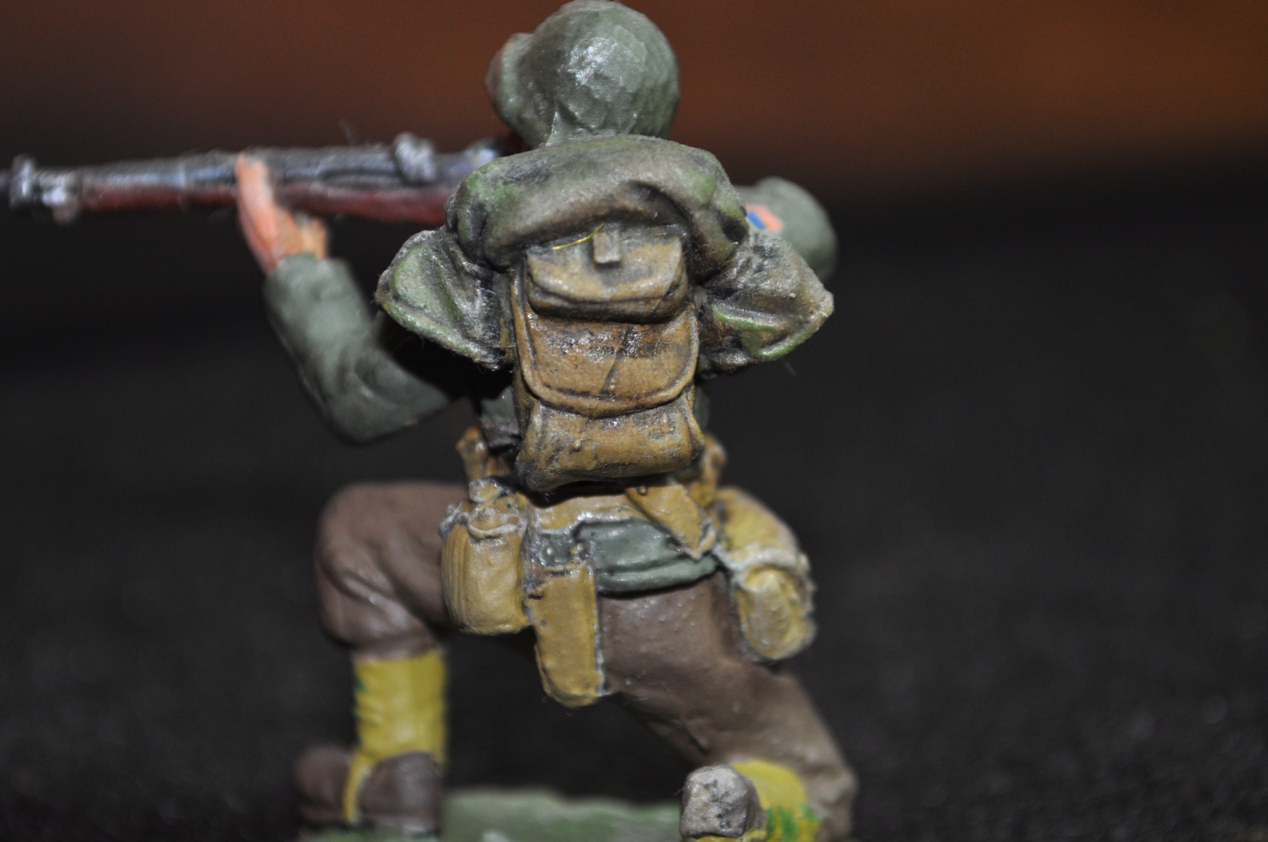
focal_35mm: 97
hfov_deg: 21.0
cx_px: 665
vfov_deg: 14.1
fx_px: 3412
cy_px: 444
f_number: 5.6
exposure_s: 1/60
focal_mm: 48
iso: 280
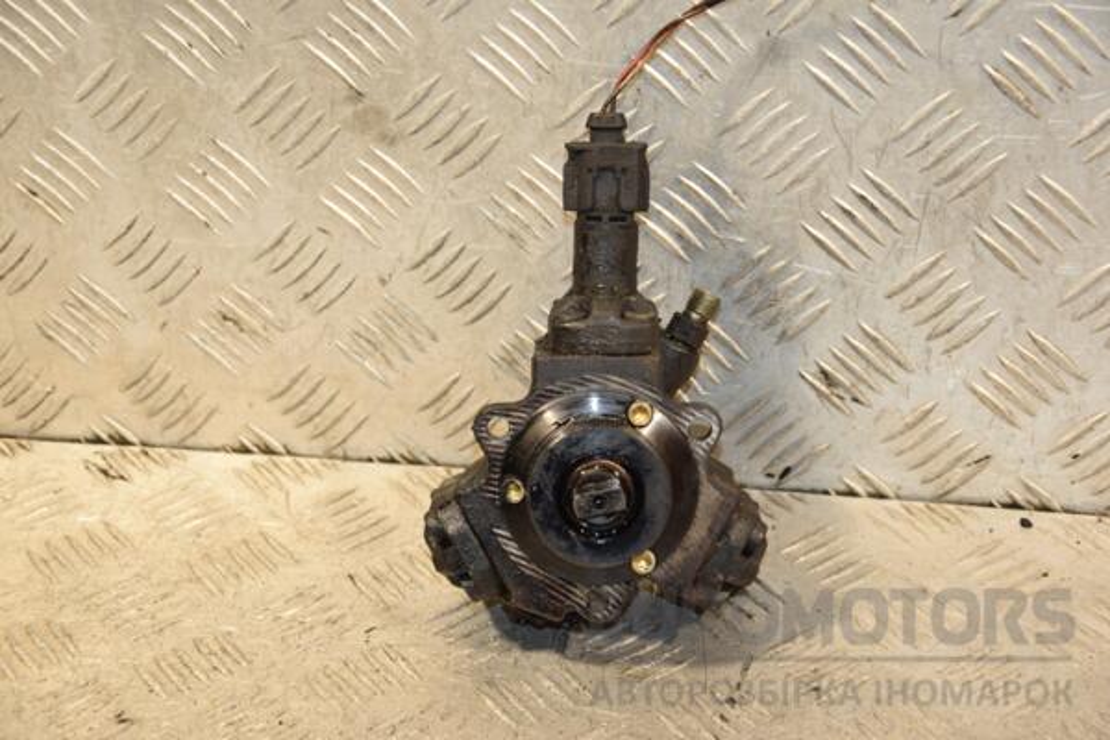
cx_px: 555
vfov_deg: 15.7
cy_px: 370
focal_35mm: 87
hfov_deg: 23.4
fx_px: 2682
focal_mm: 58
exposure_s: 1/125
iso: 800
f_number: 5
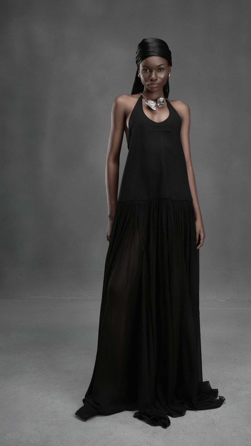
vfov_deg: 40.6
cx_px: 155
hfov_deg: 23.4
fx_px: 604
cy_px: 220
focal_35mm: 51
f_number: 10
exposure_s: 1/125
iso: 320
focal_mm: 57.6
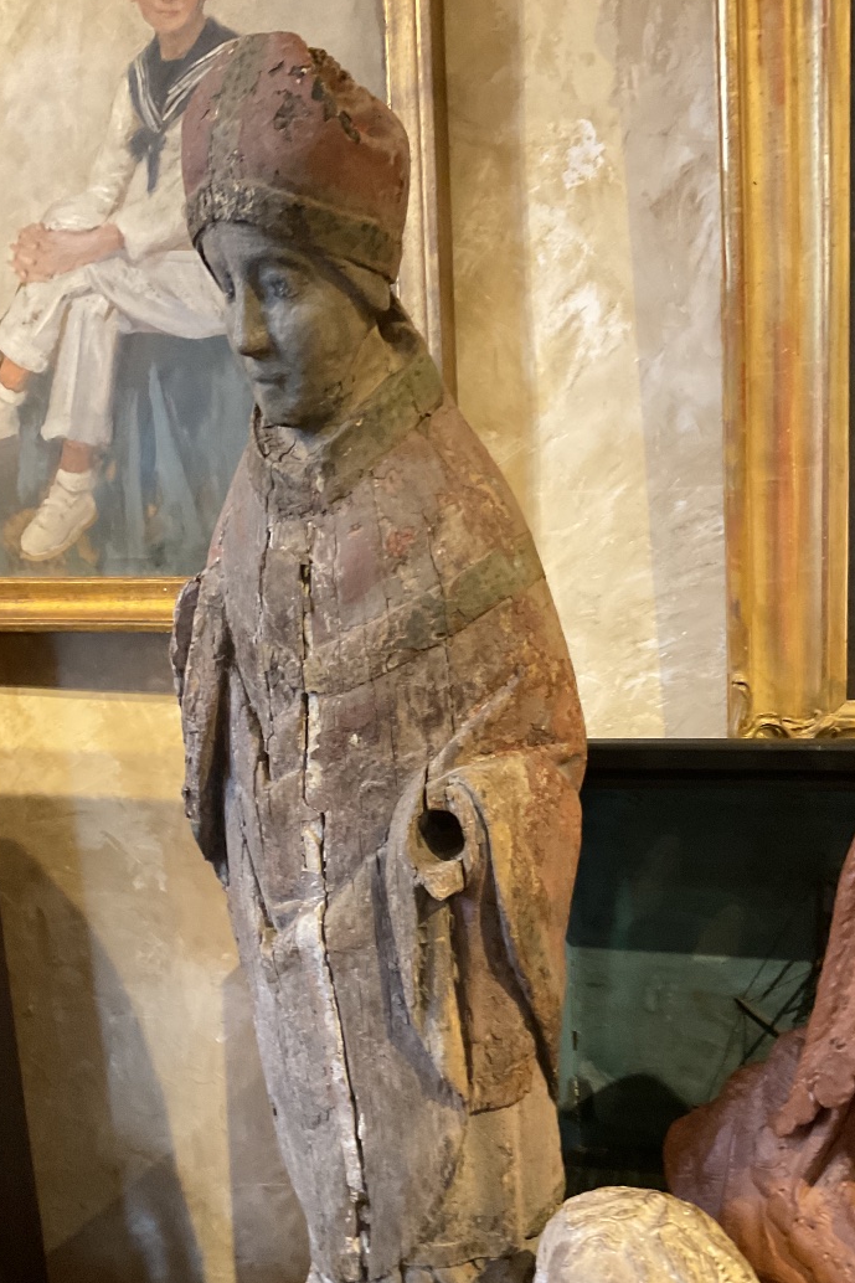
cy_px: 728
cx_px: 423
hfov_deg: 37.8
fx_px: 1247
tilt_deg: -14.0
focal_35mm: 35
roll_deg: +3.7
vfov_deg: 54.3
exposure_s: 1/25
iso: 320
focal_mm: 3
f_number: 1.8
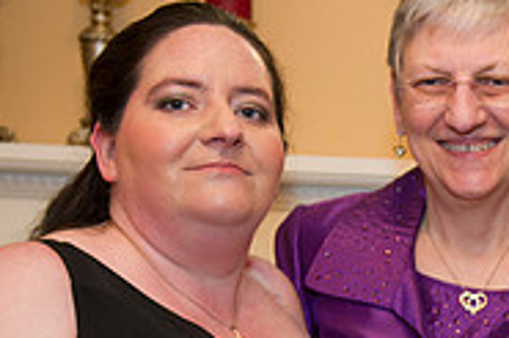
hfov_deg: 16.5
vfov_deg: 11.2
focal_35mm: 119
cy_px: 420
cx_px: 611
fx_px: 1681
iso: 800
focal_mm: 38
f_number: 3.2
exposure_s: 1/50
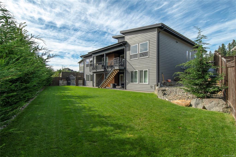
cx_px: 118
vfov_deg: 67.3
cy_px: 78
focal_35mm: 18
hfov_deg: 90.0
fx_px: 118
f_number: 8
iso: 320
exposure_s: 1/1000
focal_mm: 12
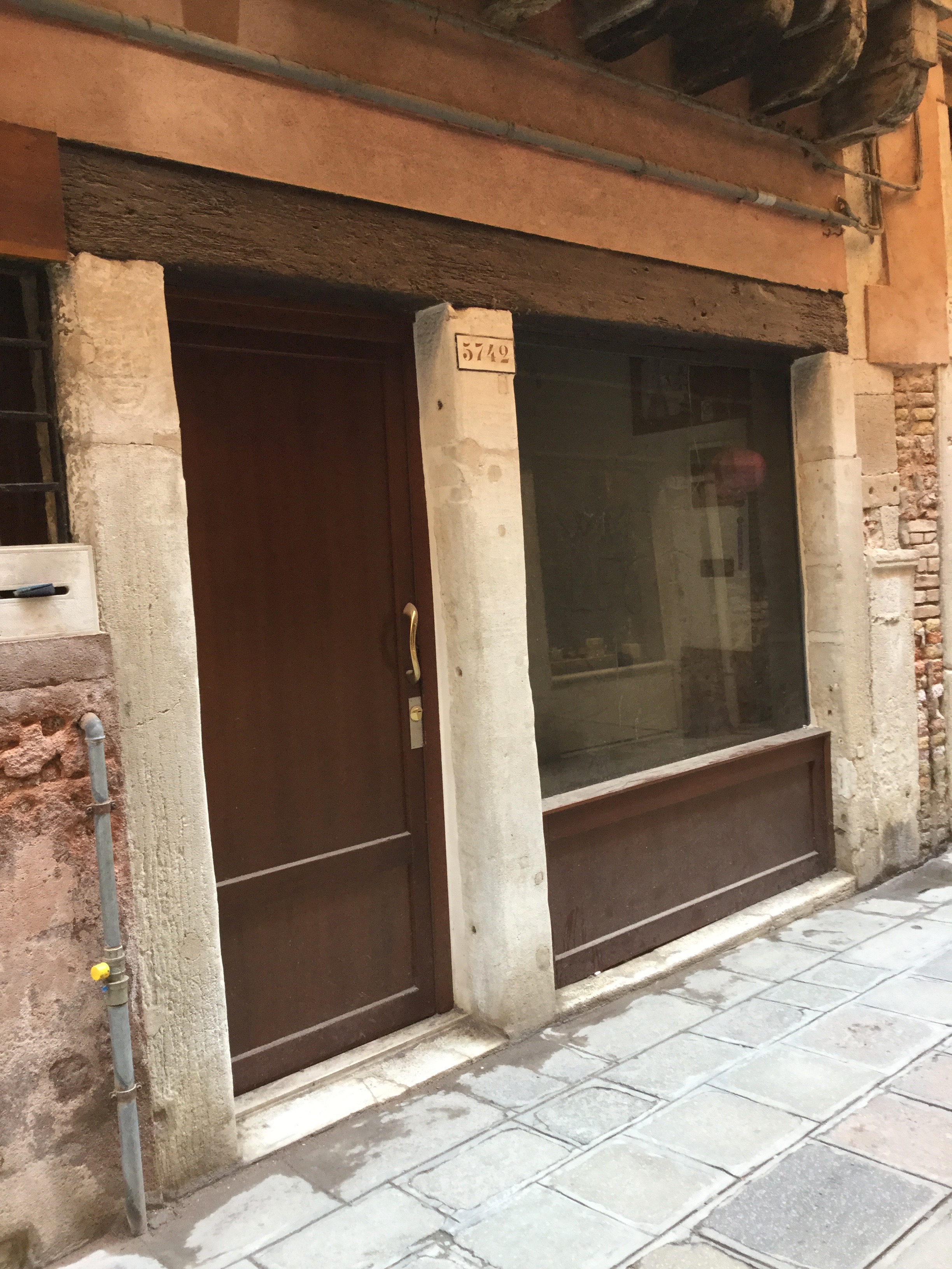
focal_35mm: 31
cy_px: 634
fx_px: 1137
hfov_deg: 45.4
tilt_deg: -5.9
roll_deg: +2.1
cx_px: 476
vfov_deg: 58.4
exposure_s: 1/33
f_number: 2.4
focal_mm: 3.3
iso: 80
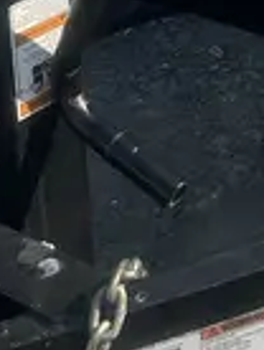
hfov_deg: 9.4
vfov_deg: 11.6
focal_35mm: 138
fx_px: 1399
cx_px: 678
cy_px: -506
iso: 50
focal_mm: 4.2
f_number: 1.6
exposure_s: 1/5814
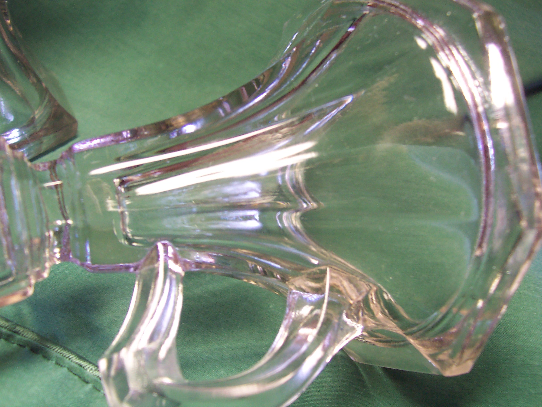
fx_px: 579
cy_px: 204
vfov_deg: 38.7
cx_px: 271
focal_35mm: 37
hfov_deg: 50.1
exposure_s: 1/30
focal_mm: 5.6
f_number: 2.8
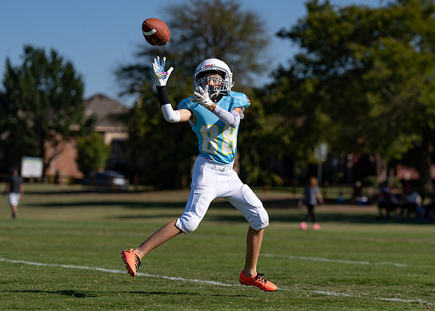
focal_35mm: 171
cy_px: 138
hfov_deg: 11.8
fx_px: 2106
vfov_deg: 8.4
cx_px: 264
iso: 100
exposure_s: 1/4000
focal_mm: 126
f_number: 3.2
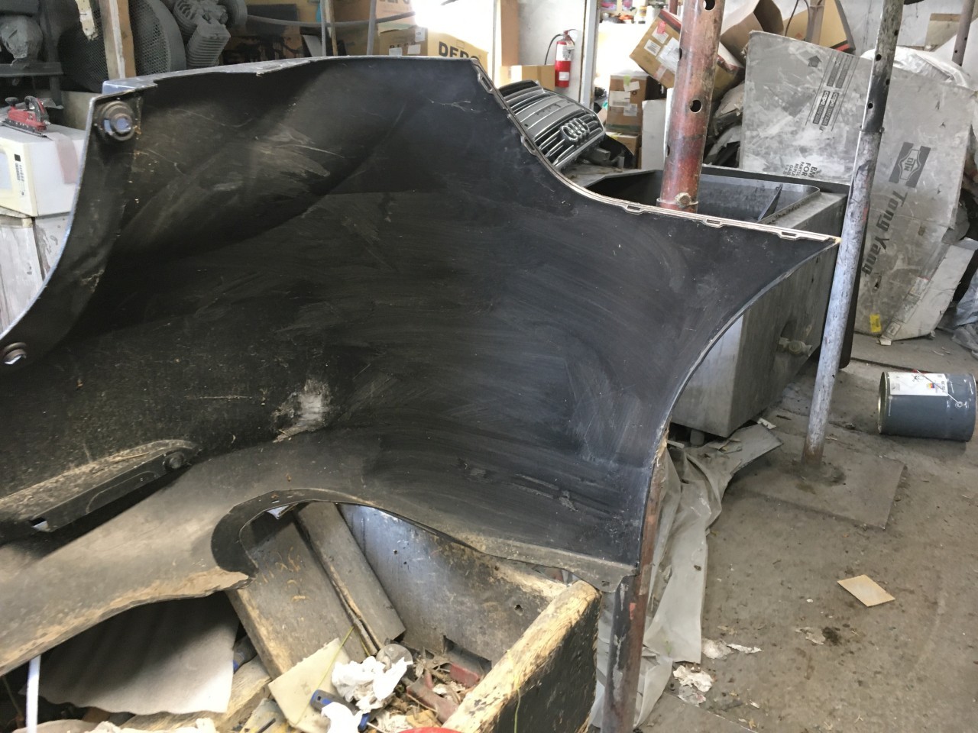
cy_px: 366
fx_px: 819
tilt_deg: -19.5
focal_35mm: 29
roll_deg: -4.0
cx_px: 489
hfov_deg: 61.7
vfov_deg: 48.2
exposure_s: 1/30
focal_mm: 4.15
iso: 100
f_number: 2.2
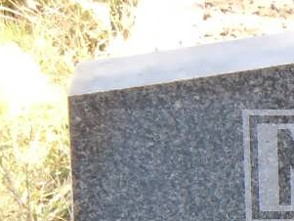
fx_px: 3450
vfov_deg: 3.6
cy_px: 424
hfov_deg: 4.8
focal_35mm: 406
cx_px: 512
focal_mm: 18.3
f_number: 4.5
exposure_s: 1/50
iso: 200
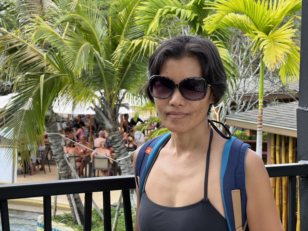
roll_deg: -0.9
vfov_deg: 19.1
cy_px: 116
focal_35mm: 77
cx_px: 154
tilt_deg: -5.4
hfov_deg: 25.3
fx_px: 685
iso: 32
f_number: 2.8
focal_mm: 9
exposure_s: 1/112
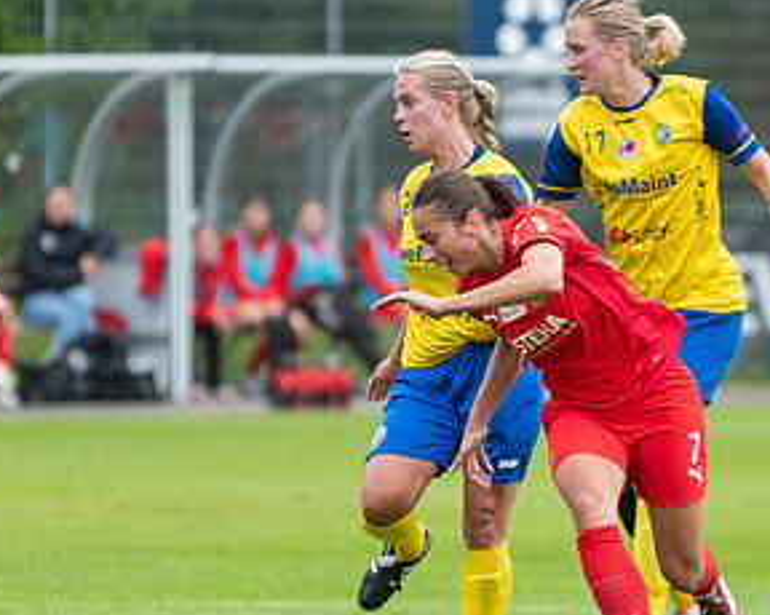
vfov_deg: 2.7
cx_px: 521
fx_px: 12935
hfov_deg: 3.4
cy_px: 405
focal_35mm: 568
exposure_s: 1/1600
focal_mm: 200
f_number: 3.2
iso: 500
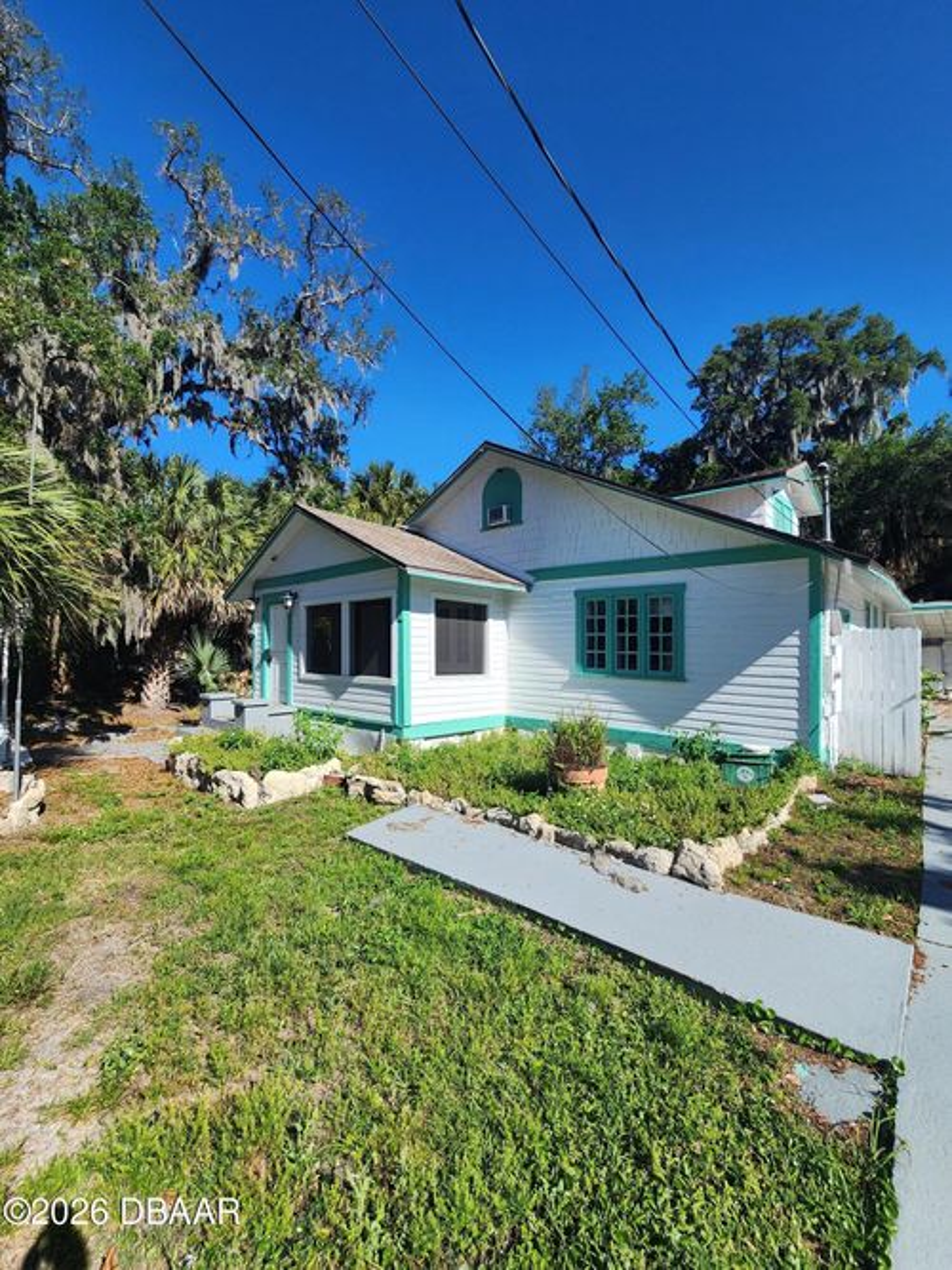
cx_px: 476
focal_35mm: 13
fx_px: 477
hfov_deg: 89.9
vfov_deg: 106.2
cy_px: 635
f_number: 2.2
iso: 50
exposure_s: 1/1672
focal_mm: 2.2
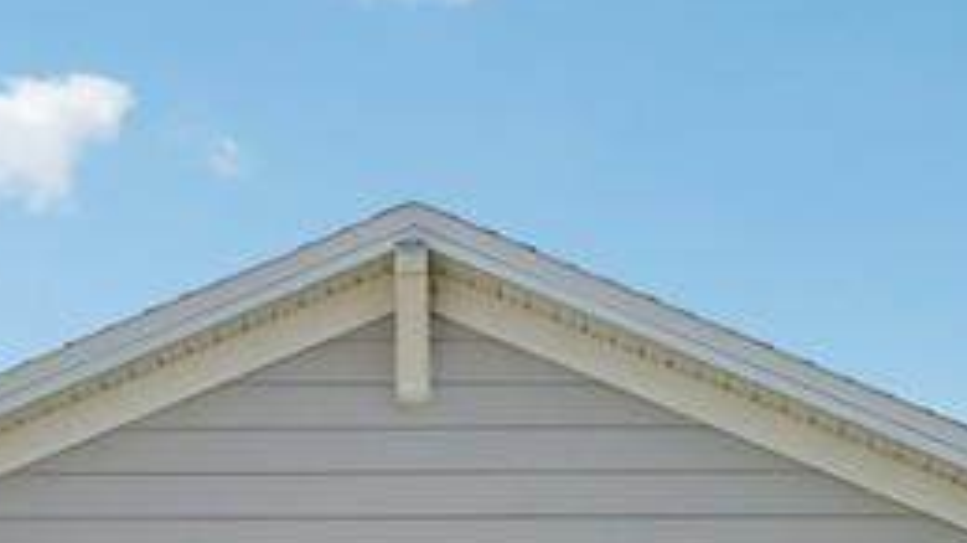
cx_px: 417
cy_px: 1190
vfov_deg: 10.5
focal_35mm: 103
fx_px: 2640
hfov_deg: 20.7
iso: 400
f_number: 8
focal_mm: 25
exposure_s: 1/1600
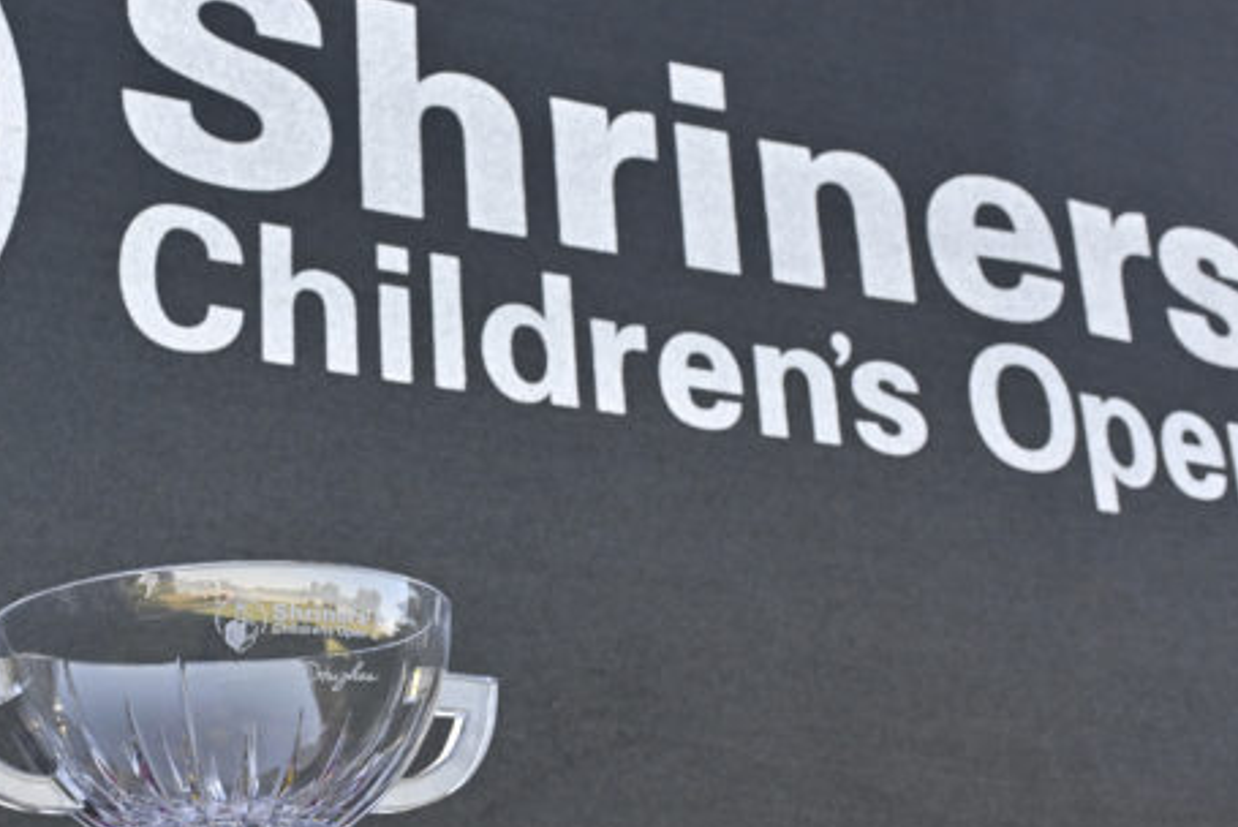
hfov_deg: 35.8
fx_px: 1858
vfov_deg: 24.8
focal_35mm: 54
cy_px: 619
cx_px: 269
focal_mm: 24
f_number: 5
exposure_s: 1/800
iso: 640
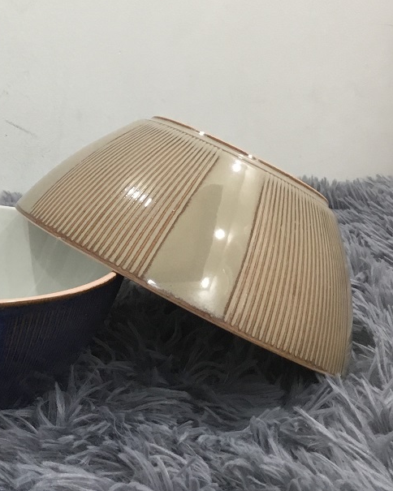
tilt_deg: -12.0
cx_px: 32
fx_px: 872
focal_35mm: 60
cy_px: 145
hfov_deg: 24.6
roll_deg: -0.4
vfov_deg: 31.1
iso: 100
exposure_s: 1/33
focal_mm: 3.3
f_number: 2.4
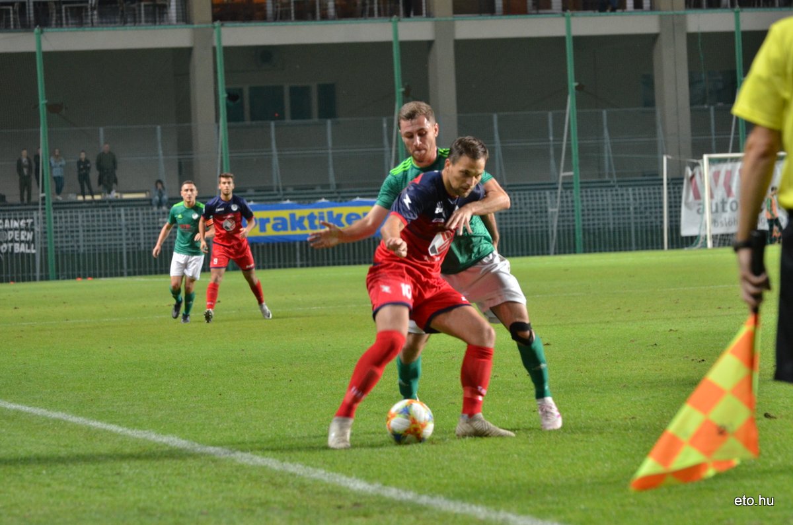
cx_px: 396
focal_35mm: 174
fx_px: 3825
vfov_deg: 7.9
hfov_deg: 11.8
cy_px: 262
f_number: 4.8
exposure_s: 1/160
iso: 1600
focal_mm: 116
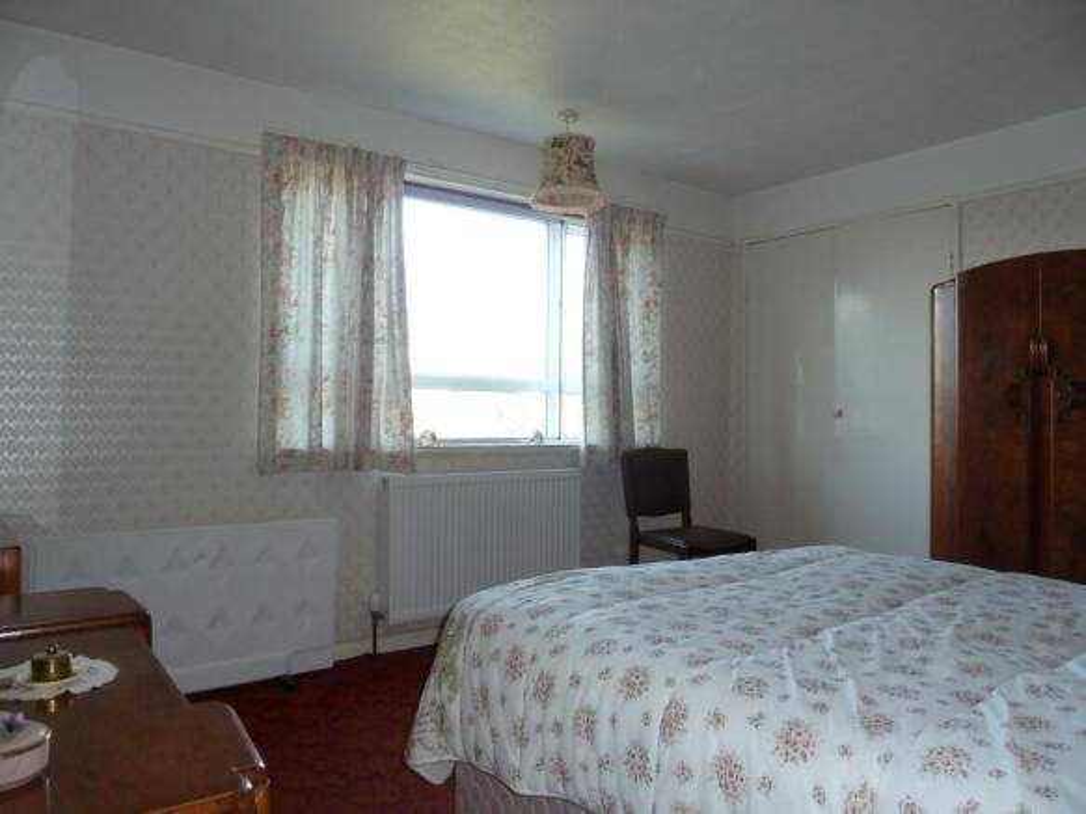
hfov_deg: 69.4
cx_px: 543
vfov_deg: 54.9
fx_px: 784
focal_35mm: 25
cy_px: 407
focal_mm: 4.1
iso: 125
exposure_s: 1/30
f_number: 3.3
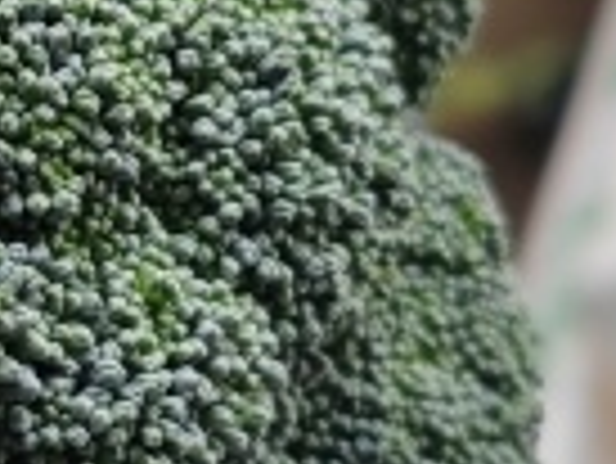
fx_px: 2814
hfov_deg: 12.2
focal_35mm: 158
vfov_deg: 9.4
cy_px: 131
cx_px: -153
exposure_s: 1/100
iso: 160
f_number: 1.8
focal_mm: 6.14
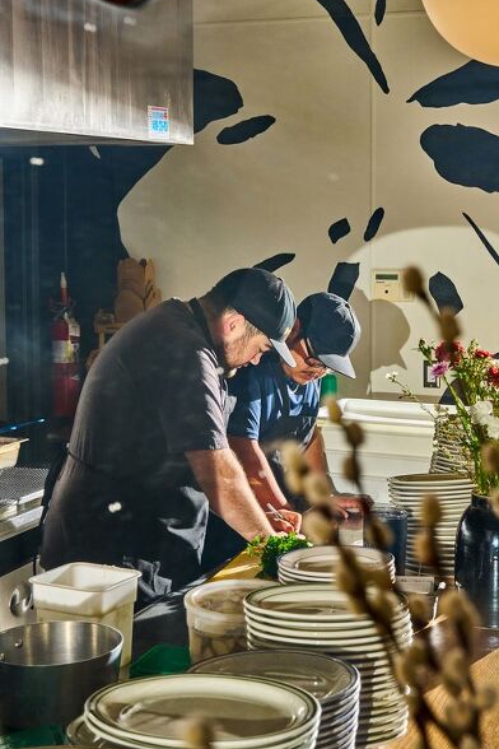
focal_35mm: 68
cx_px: 258
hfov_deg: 20.0
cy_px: 307
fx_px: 1414
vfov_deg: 29.6
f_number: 9
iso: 400
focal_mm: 50
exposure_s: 1/160
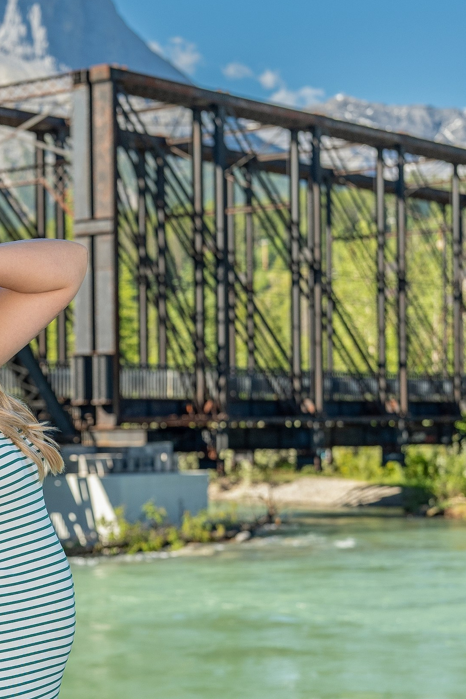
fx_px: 1709
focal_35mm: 88
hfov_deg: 15.2
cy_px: 417
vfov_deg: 23.1
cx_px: -22
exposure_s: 1/1000
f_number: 3.2
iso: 125
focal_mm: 35
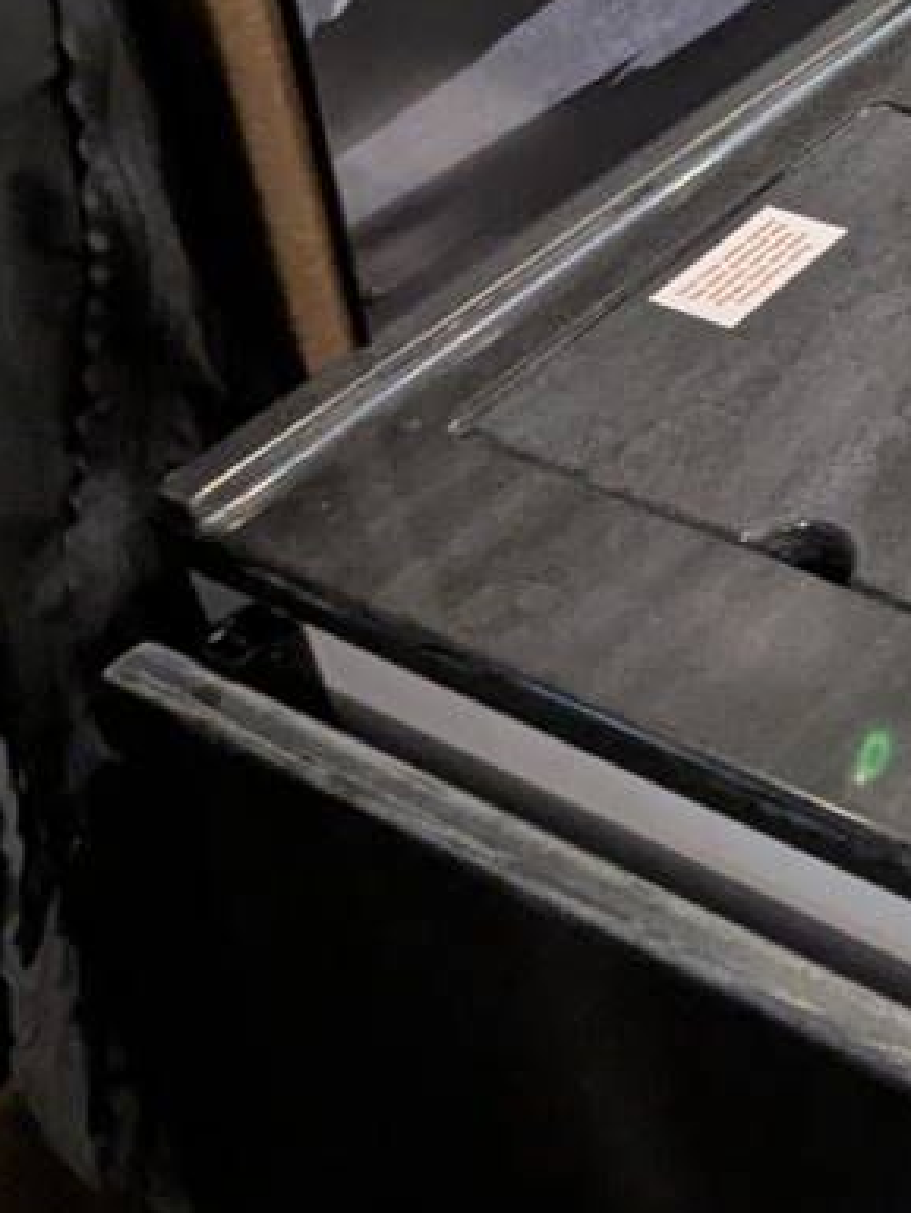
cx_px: 1209
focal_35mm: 58
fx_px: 2034
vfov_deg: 32.7
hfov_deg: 22.4
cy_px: 331
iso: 275
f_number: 2.2
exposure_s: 1/24
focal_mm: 2.35
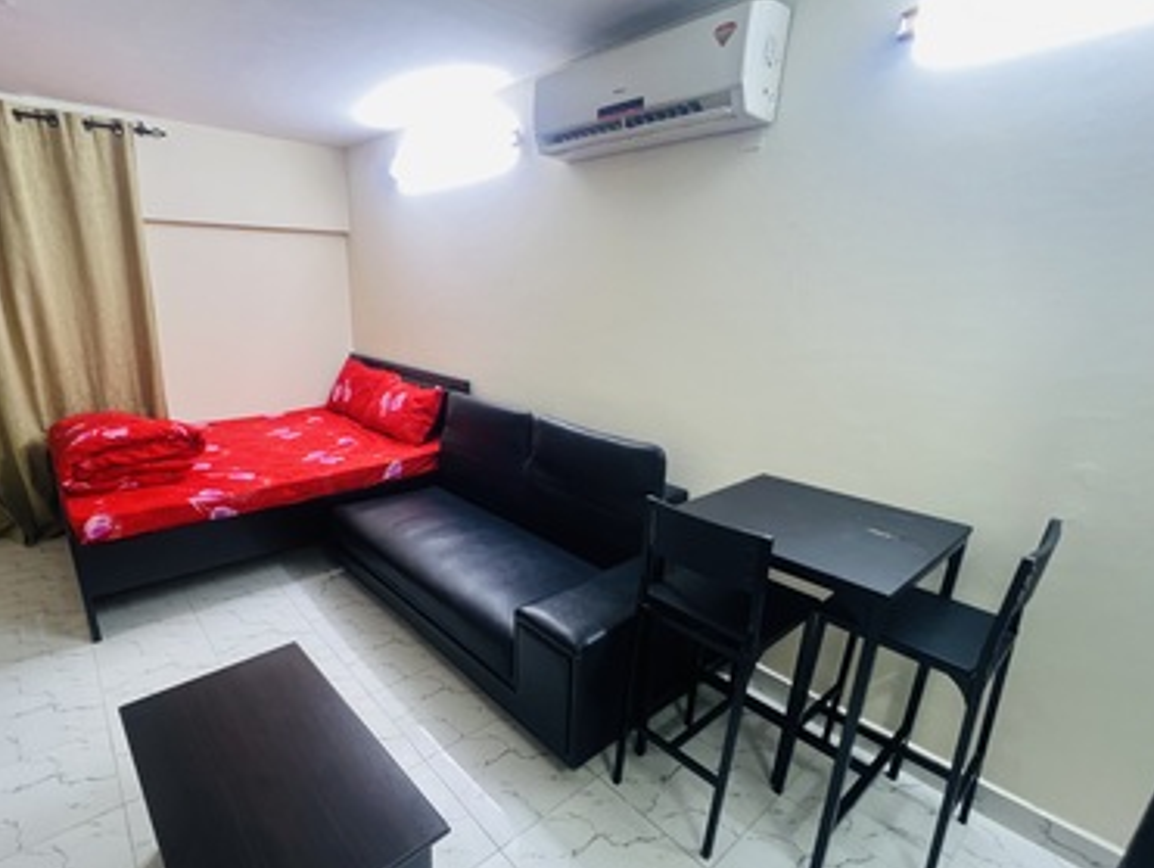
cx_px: 502
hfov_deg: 93.9
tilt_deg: -18.7
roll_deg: -1.4
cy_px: 481
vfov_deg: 77.9
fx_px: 534
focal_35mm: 16
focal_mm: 1.57
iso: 200
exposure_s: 1/50
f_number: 1.8
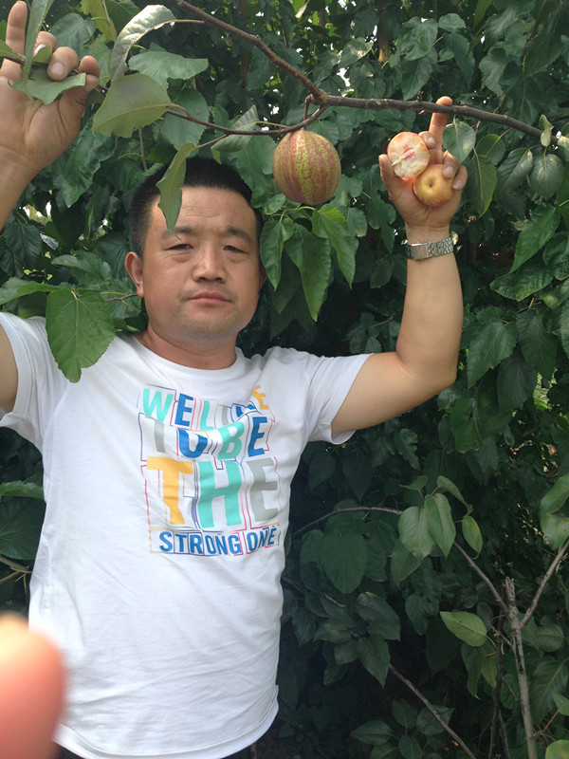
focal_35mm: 33
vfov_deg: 55.4
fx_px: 723
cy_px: 380
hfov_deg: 42.9
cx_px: 284
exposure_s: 1/437
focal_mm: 4.12
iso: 50
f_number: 2.4
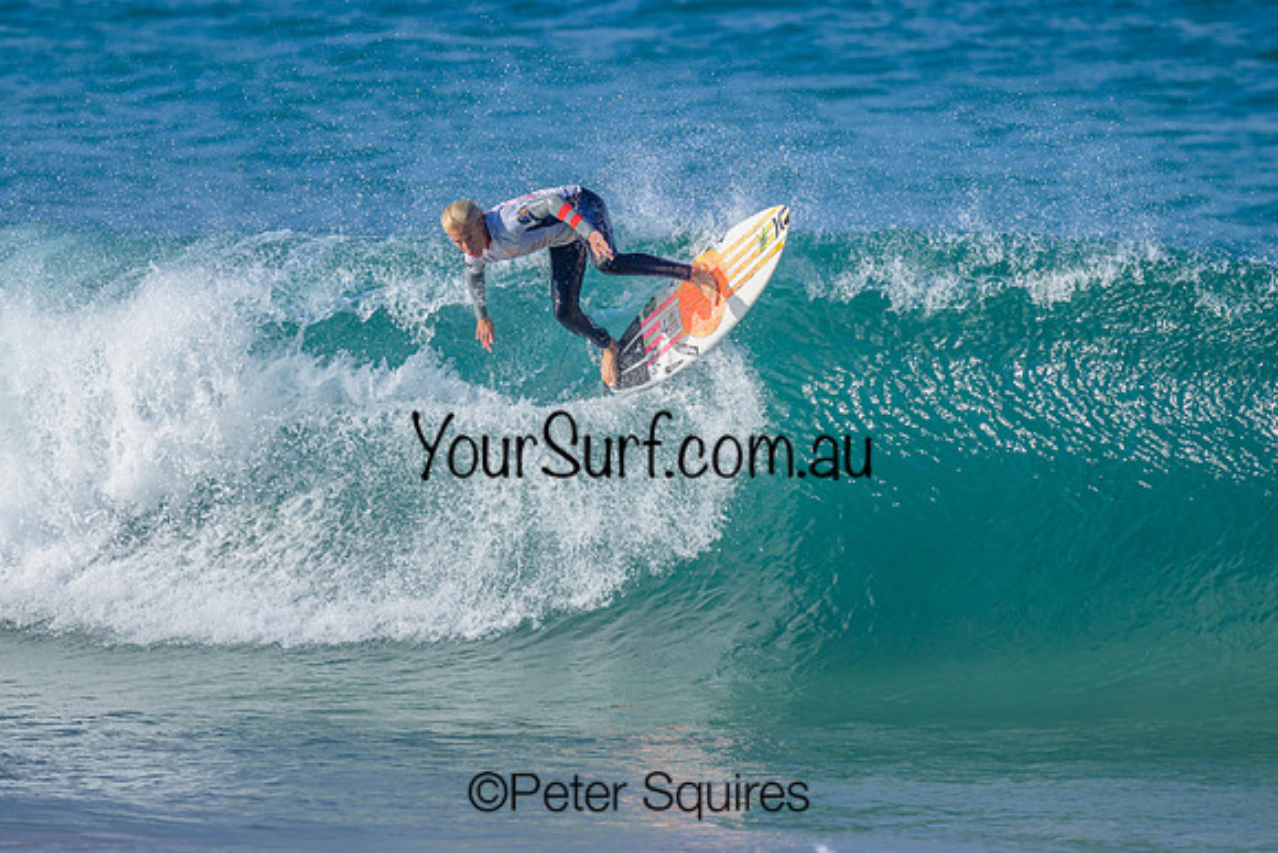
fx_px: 39001
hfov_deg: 1.9
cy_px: 316
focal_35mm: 1098
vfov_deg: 1.3
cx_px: 666
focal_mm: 800
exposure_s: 1/2000
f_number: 6.3
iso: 360
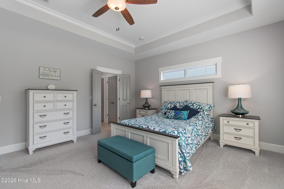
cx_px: 142
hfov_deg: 100.4
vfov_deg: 77.3
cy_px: 94
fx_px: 118
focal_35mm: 15
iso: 100
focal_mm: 10
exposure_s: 1/60
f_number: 4.5
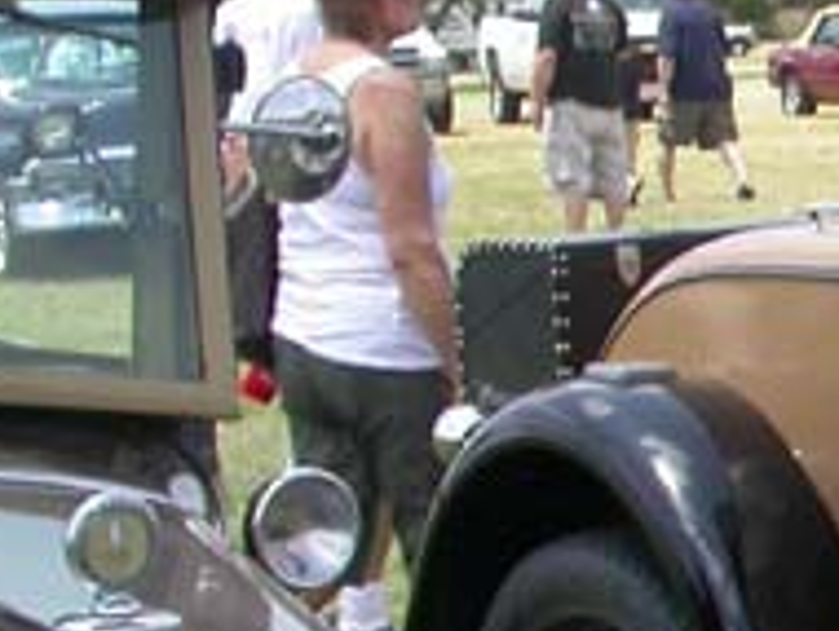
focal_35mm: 160
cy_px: 609
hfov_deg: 11.1
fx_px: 3883
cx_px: 1735
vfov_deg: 9.2
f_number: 6
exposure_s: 1/210
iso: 100
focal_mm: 7.85
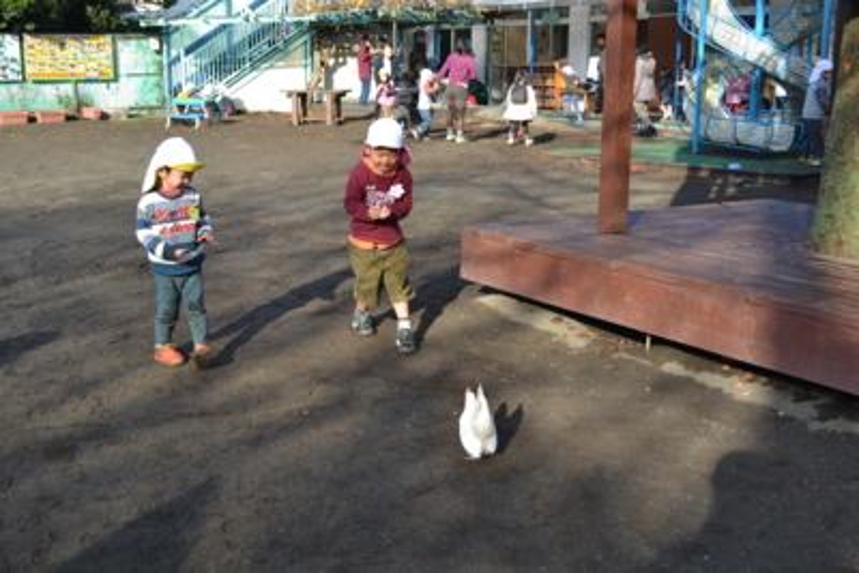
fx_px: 1002
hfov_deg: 46.4
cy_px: 286
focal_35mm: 42
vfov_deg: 31.9
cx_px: 430
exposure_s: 1/125
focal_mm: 28
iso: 100
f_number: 5.6
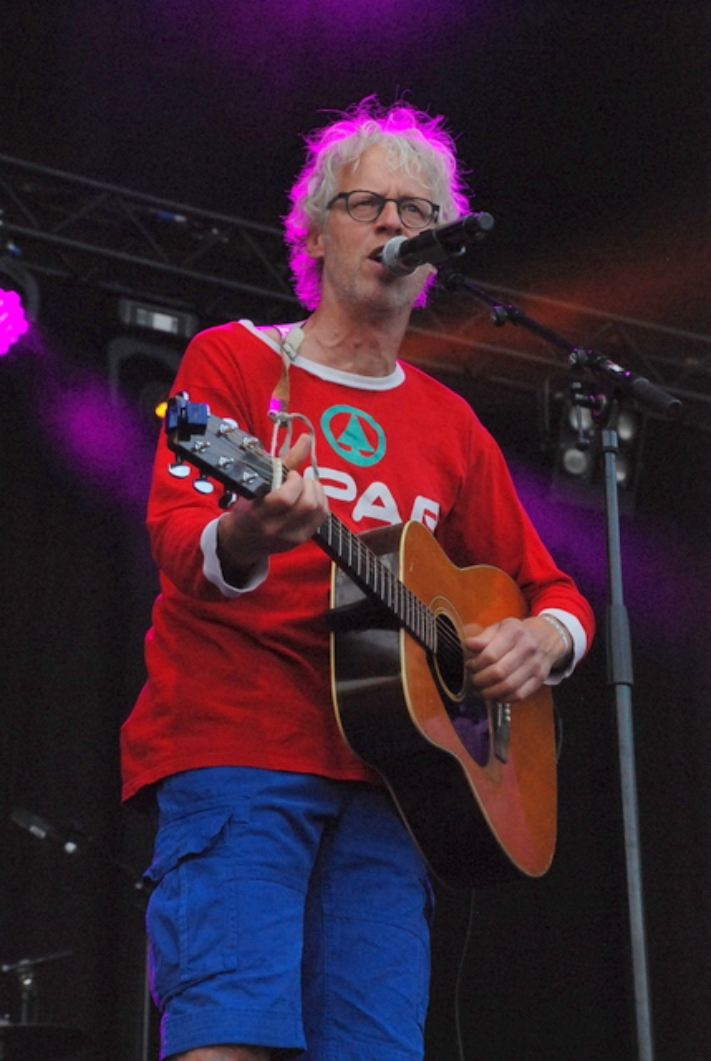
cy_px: 530
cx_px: 356
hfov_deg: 13.9
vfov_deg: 20.6
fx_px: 2922
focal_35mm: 99
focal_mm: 66
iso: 1600
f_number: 5.3
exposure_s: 1/800
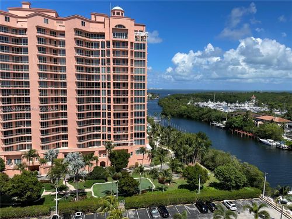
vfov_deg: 53.1
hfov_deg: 67.3
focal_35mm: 26
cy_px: 110
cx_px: 146
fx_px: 219
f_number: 1.6
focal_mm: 4.2
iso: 32
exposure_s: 1/4000
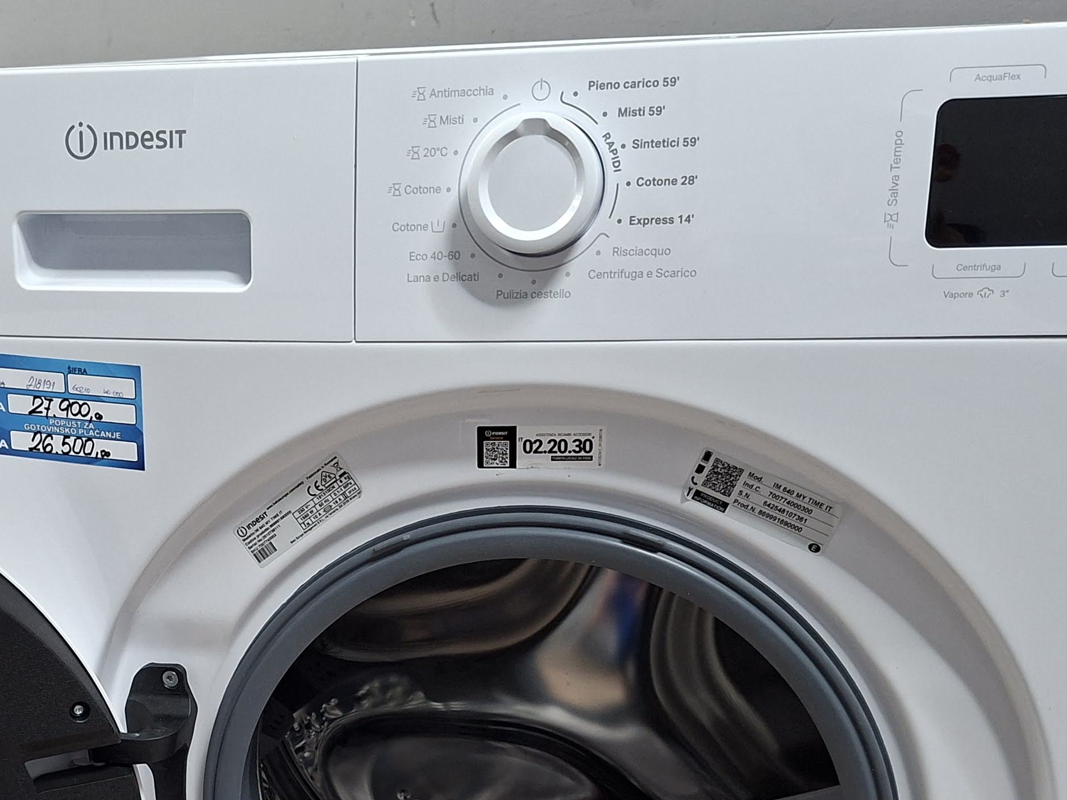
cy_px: 807
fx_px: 1510
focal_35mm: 49
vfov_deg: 27.8
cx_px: 318
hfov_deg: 38.3
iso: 400
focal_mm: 5.54
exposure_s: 1/33
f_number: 1.8
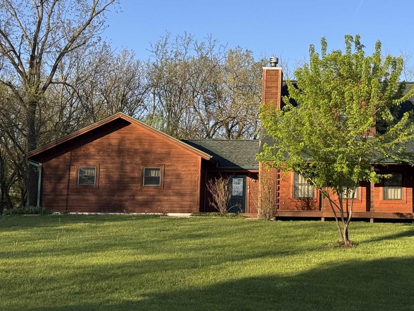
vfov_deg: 17.5
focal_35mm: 84
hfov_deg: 23.0
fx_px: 1005
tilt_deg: +8.4
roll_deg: -0.9
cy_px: 96
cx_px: 313
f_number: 1.78
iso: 64
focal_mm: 6.76
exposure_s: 1/2513
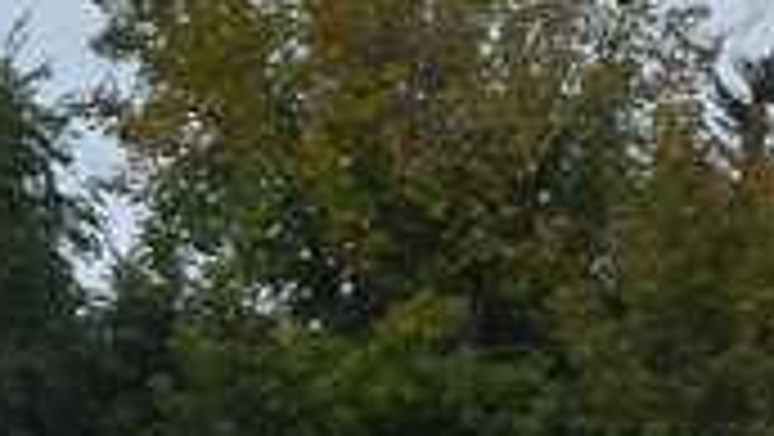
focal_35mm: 604
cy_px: 1573
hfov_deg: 3.6
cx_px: 117
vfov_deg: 2.0
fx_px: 12397
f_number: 6.3
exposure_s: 1/800
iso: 200
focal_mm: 55
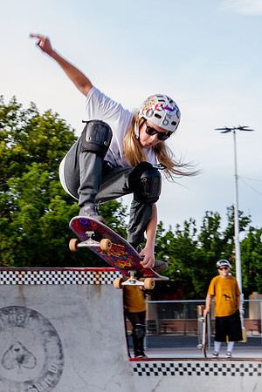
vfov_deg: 17.3
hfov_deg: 11.6
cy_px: 179
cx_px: 62
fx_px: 1289
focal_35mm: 118
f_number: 8
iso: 200
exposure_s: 1/100
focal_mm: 66
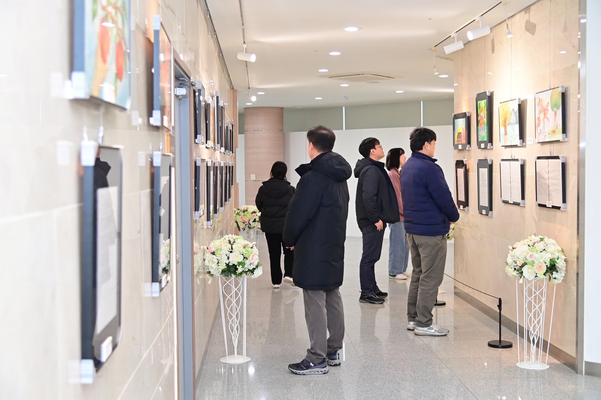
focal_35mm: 46
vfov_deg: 29.2
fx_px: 768
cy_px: 200
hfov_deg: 42.7
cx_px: 300
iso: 2000
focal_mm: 46
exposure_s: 1/250
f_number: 4
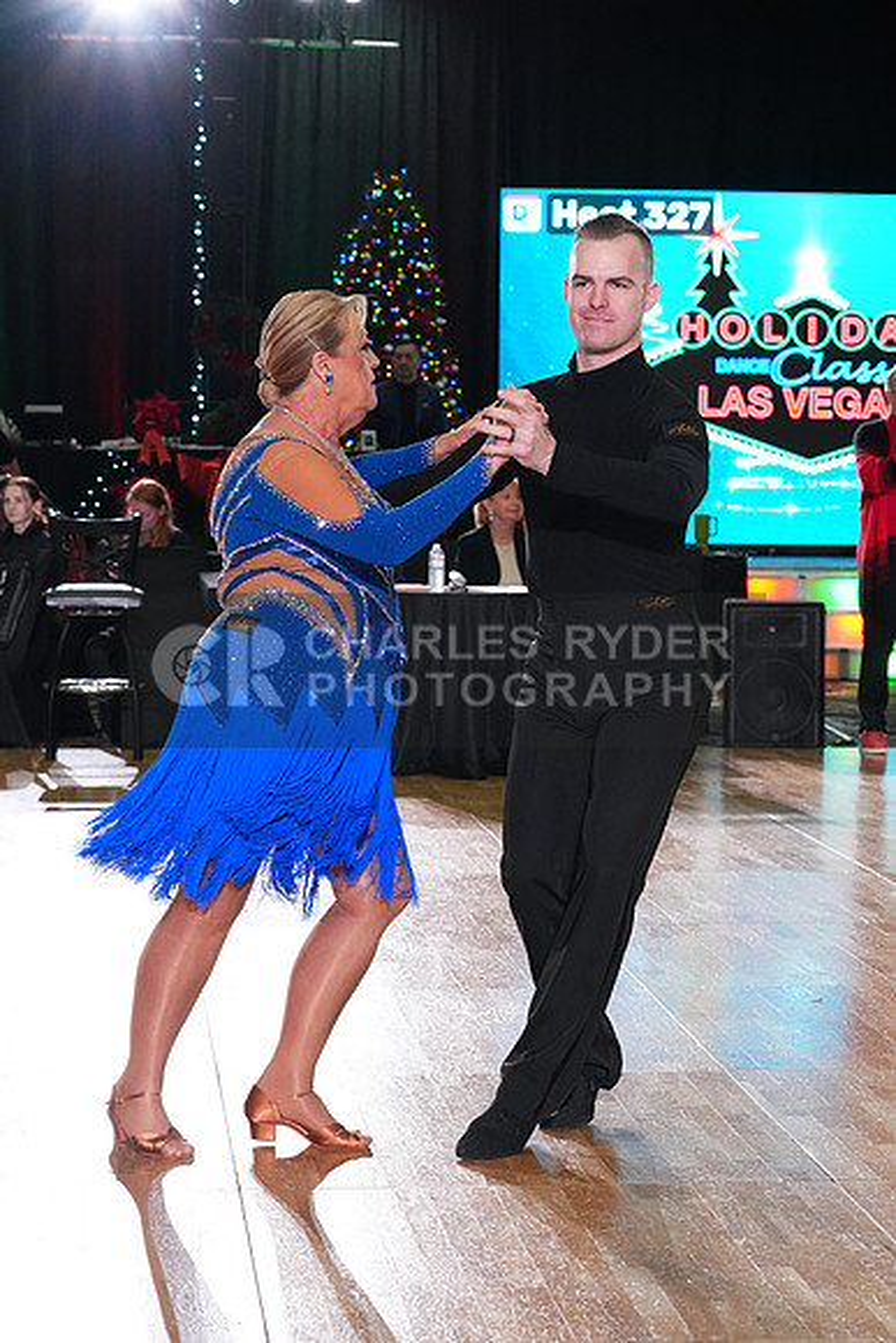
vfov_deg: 23.9
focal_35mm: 85
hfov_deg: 16.1
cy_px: 672
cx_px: 448
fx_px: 3171
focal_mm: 85
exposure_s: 1/320
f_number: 7.1
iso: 6400
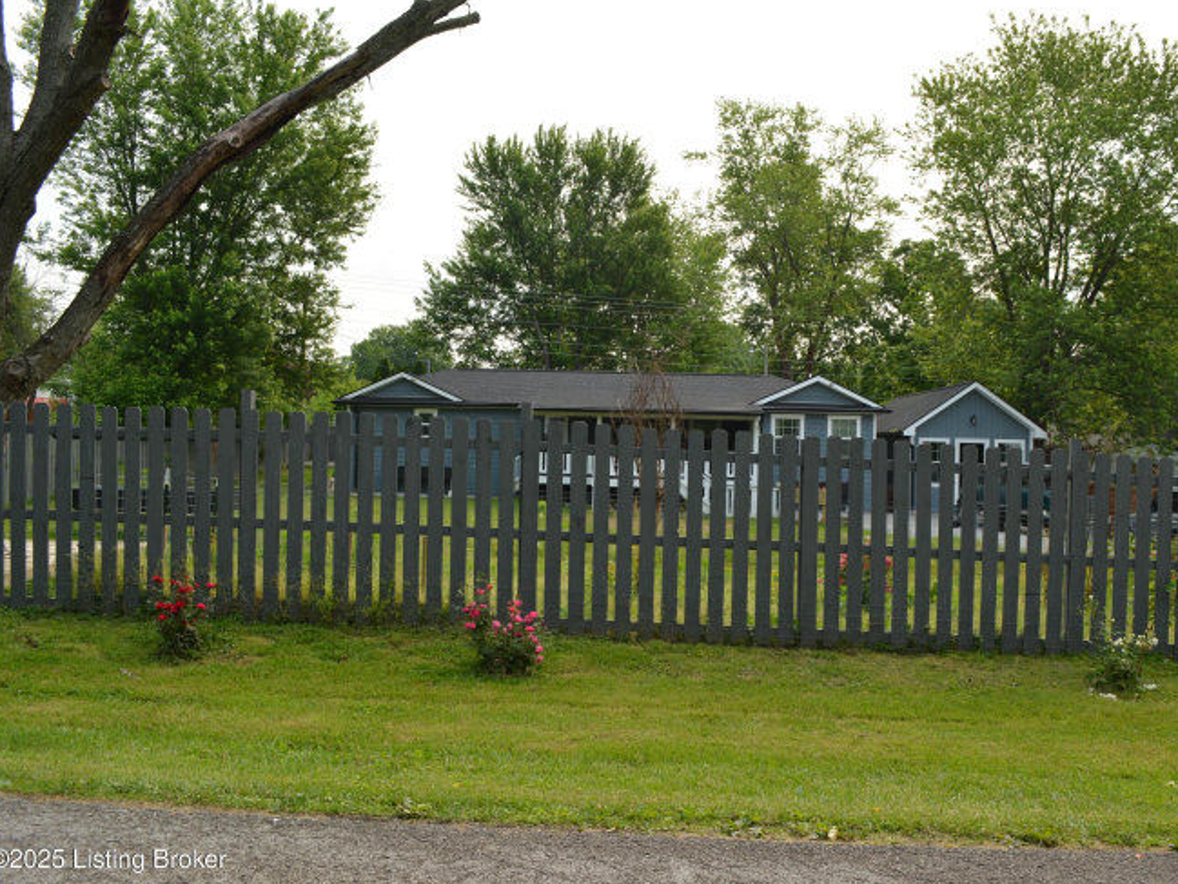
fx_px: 1021
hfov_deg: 59.7
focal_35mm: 30
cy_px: 447
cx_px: 668
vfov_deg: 46.8
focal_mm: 18
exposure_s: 1/200
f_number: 7.1
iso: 100
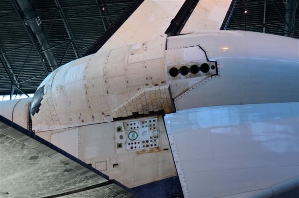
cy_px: 99
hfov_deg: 35.1
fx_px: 472
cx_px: 150
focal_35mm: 57
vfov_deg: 23.6
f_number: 4.2
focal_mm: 38
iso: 400
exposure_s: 1/30
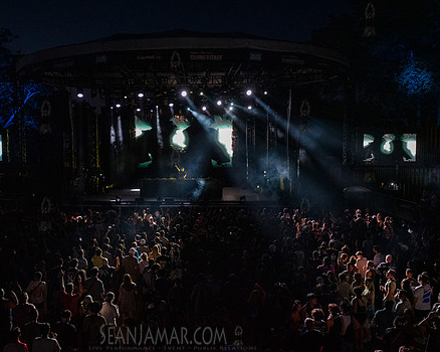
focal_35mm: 34
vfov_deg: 43.3
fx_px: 443
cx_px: 175
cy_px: 164
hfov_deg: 52.5
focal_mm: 27
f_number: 4
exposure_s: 1/400
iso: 6400
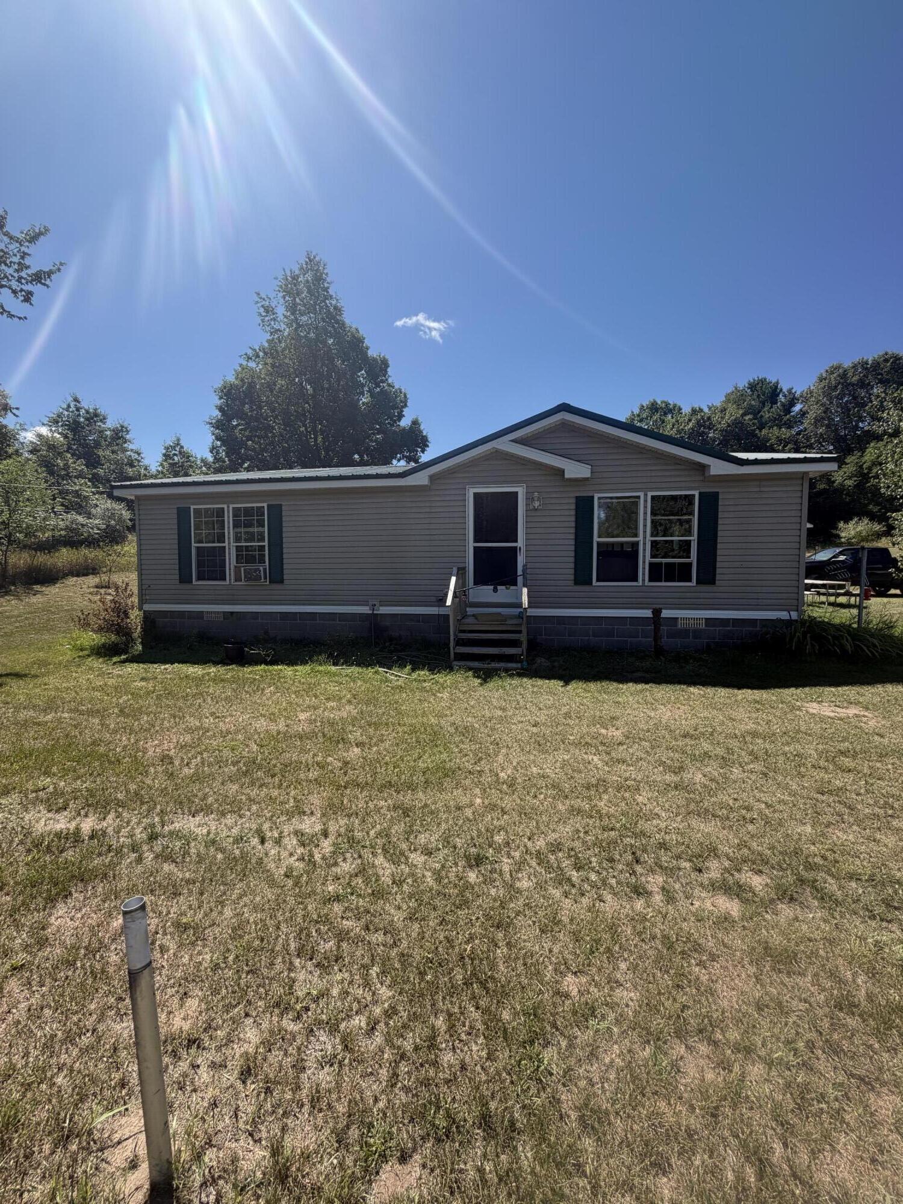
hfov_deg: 85.7
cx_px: 452
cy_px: 602
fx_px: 487
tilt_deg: -1.4
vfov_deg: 102.1
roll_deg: +0.6
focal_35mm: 14
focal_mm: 2.22
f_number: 2.2
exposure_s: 1/751
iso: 40
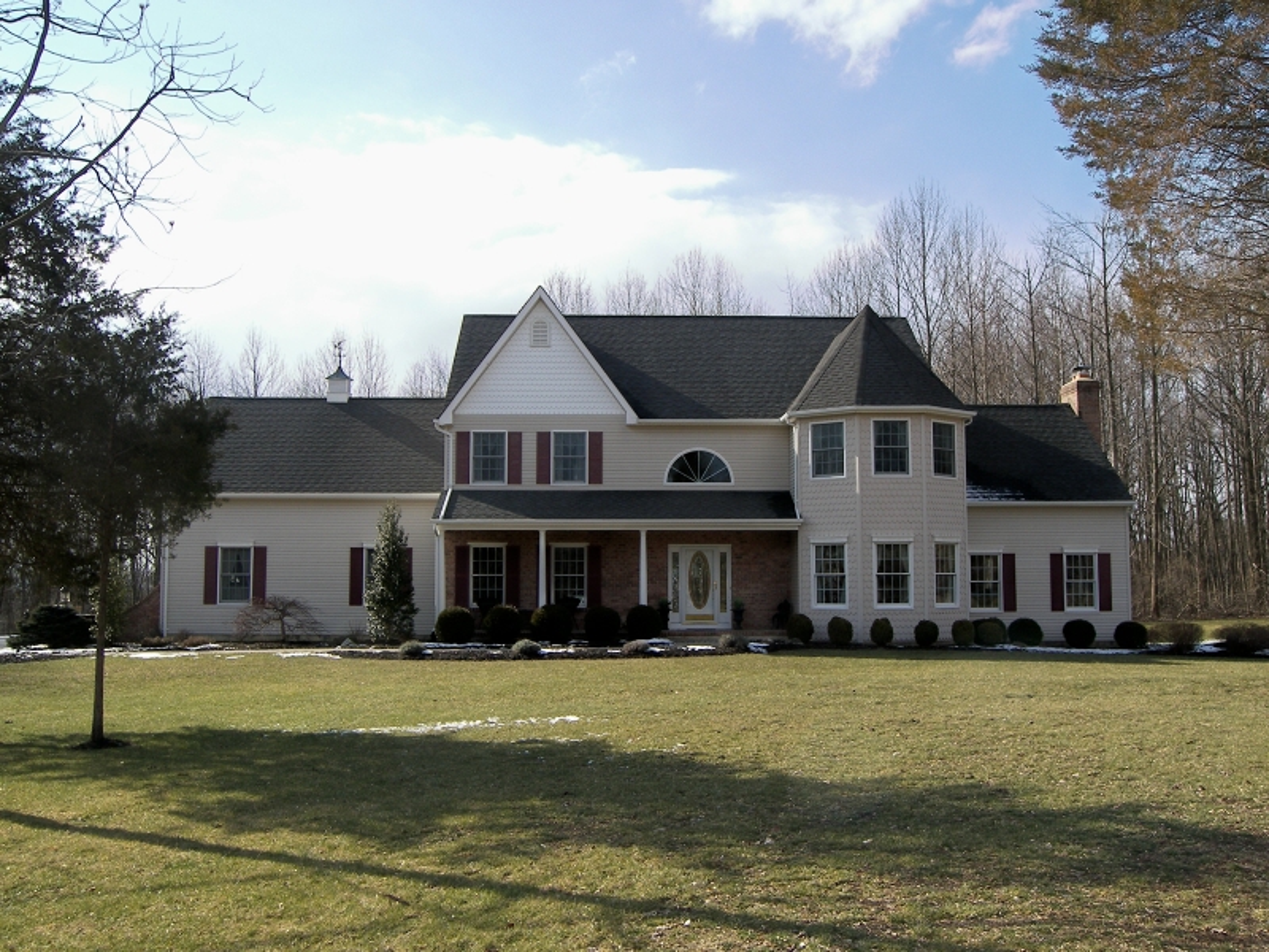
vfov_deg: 45.4
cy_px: 476
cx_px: 634
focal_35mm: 31
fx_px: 1136
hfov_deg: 58.4
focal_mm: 6.6
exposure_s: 1/800
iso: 50
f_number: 3.2
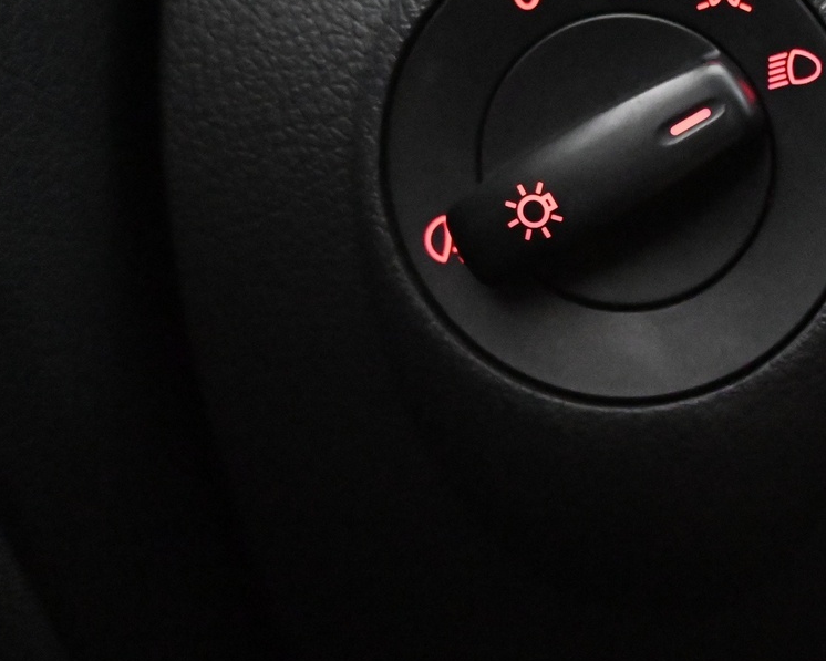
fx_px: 1382
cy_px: 210
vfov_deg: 26.7
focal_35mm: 57
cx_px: 679
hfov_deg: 32.2
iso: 14400
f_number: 3.8
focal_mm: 18.5
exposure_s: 1/30
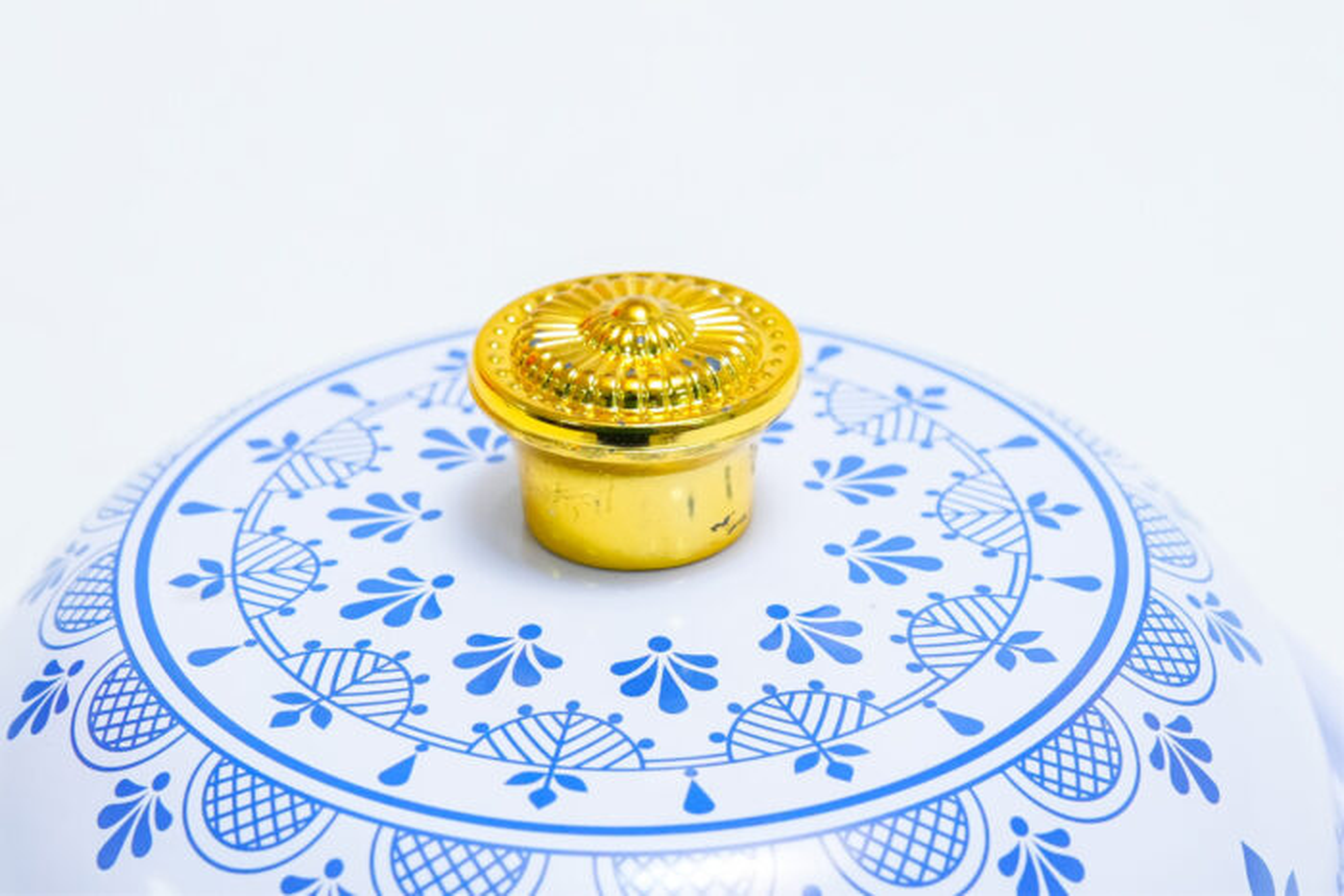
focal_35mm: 105
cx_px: 672
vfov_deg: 13.0
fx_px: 3921
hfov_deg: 19.5
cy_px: 448
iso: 3200
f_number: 10
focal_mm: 70
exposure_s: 1/125
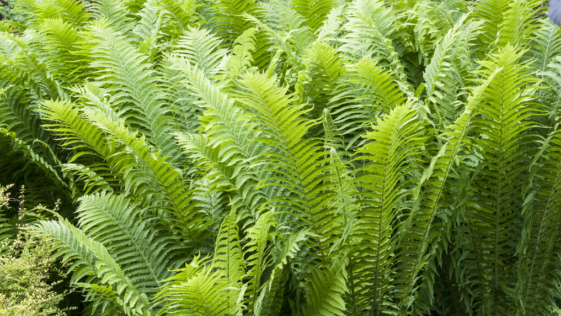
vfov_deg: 15.3
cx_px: 281
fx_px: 1175
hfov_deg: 26.9
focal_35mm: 79
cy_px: 157
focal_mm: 50
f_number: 16
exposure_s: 1/25
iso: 200
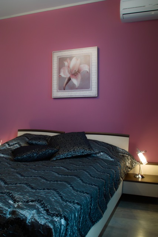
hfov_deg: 43.6
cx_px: 79
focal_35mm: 30
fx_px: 197
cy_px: 118
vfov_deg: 61.9
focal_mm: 18
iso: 200
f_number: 8
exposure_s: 1/2.5
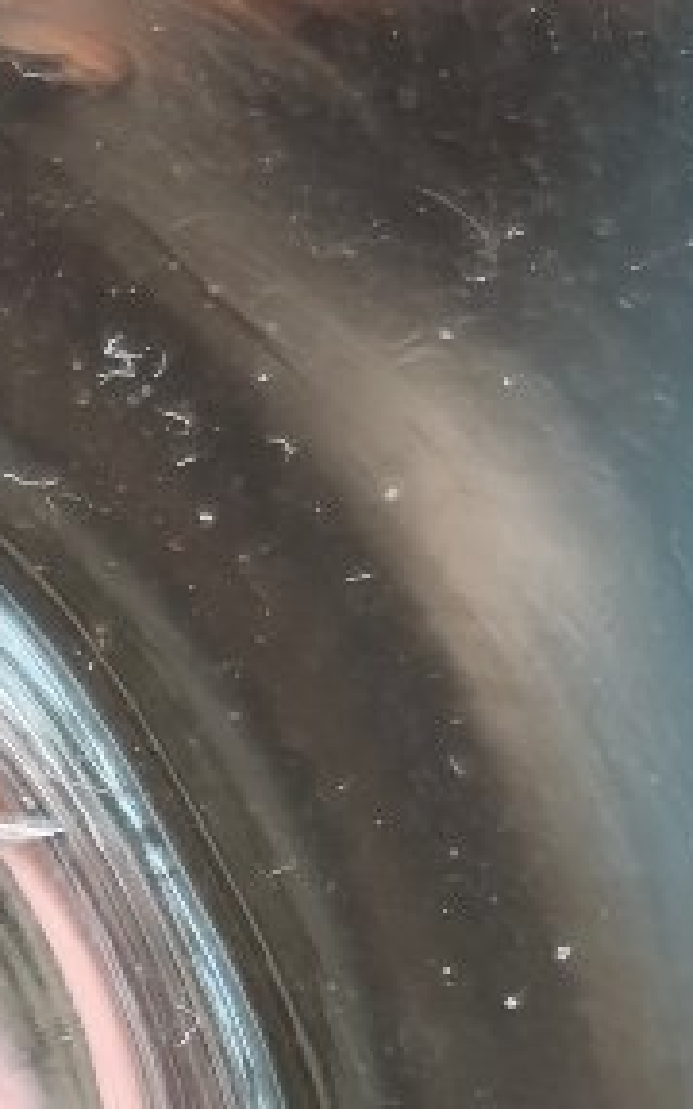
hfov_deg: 6.4
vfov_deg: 10.2
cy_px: 1263
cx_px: -173
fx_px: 6134
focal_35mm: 203
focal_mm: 6.06
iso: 250
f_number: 1.7
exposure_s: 1/50
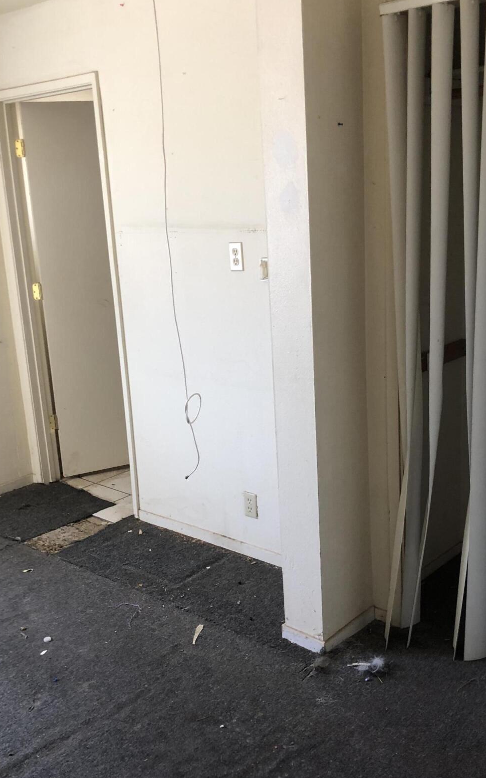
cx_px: 232
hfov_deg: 33.6
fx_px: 805
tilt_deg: -14.2
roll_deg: +4.0
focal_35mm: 38
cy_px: 398
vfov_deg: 51.5
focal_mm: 3.99
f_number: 1.8
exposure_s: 1/24
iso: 40
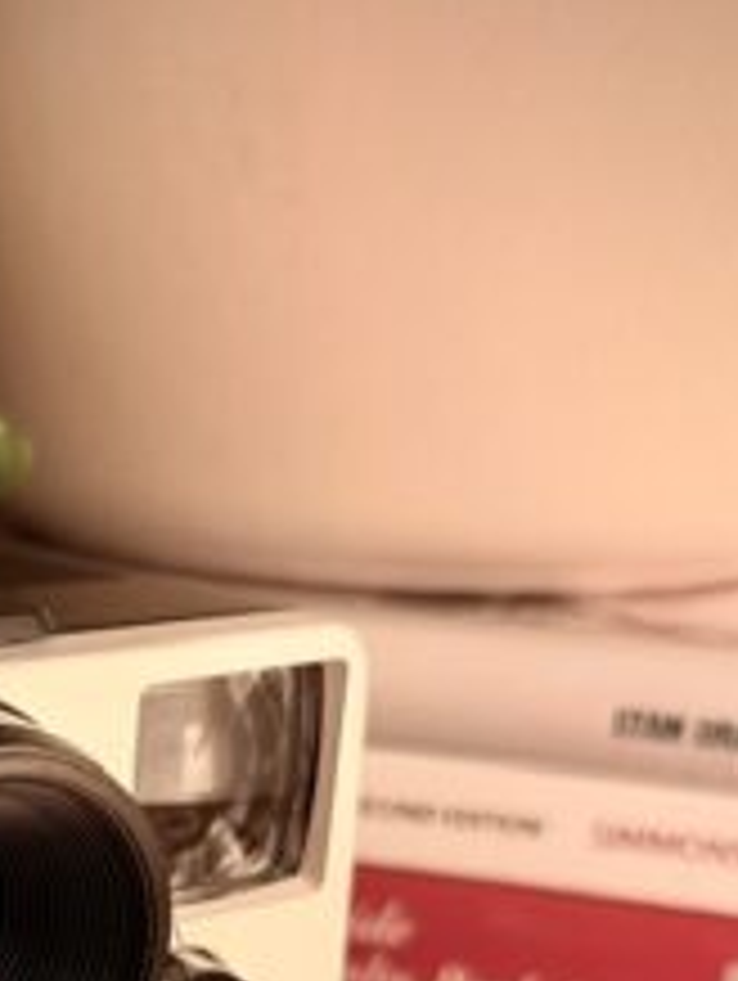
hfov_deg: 21.0
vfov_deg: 26.7
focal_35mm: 66
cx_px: -108
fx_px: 1872
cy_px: 1116
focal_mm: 6.76
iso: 500
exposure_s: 1/50
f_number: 1.78
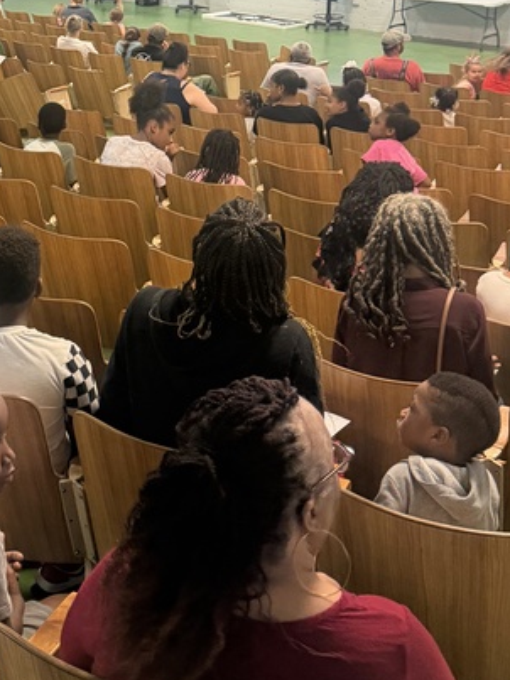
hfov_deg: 23.3
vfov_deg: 30.2
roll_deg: -0.6
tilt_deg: -10.6
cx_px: 34
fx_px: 1199
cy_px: 56
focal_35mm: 61
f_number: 1.78
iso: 500
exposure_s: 1/60
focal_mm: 6.76
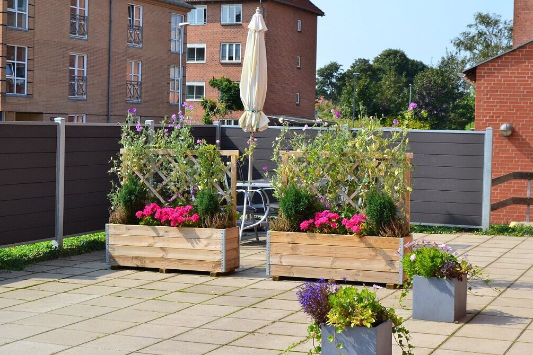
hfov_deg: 30.1
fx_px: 992
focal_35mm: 67
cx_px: 274
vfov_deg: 20.3
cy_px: 154
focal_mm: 38
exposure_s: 1/400
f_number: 11
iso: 400
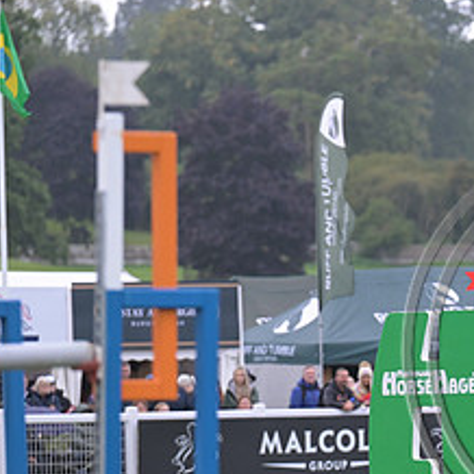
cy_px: 321
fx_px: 7002
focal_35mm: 452
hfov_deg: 3.9
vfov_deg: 3.9
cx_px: 602
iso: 1250
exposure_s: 1/1250
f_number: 4
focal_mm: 200
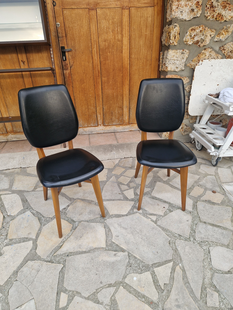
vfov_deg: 73.9
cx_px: 116
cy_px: 155
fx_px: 206
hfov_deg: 58.9
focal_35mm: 23
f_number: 1.8
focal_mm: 5.4
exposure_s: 1/254
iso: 50
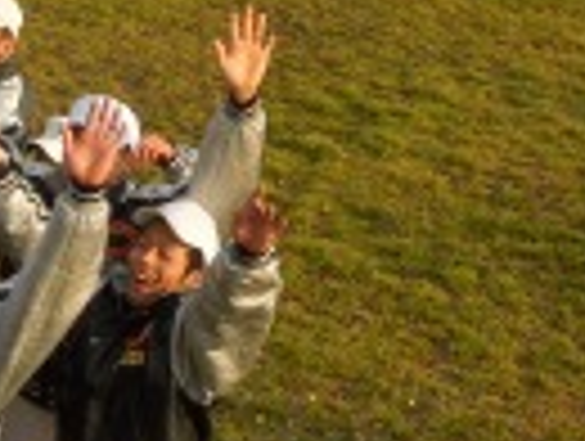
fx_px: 2015
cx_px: -189
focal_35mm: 119
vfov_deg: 12.4
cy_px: 56
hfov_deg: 15.7
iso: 100
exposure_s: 1/400
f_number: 3.6
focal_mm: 5.6
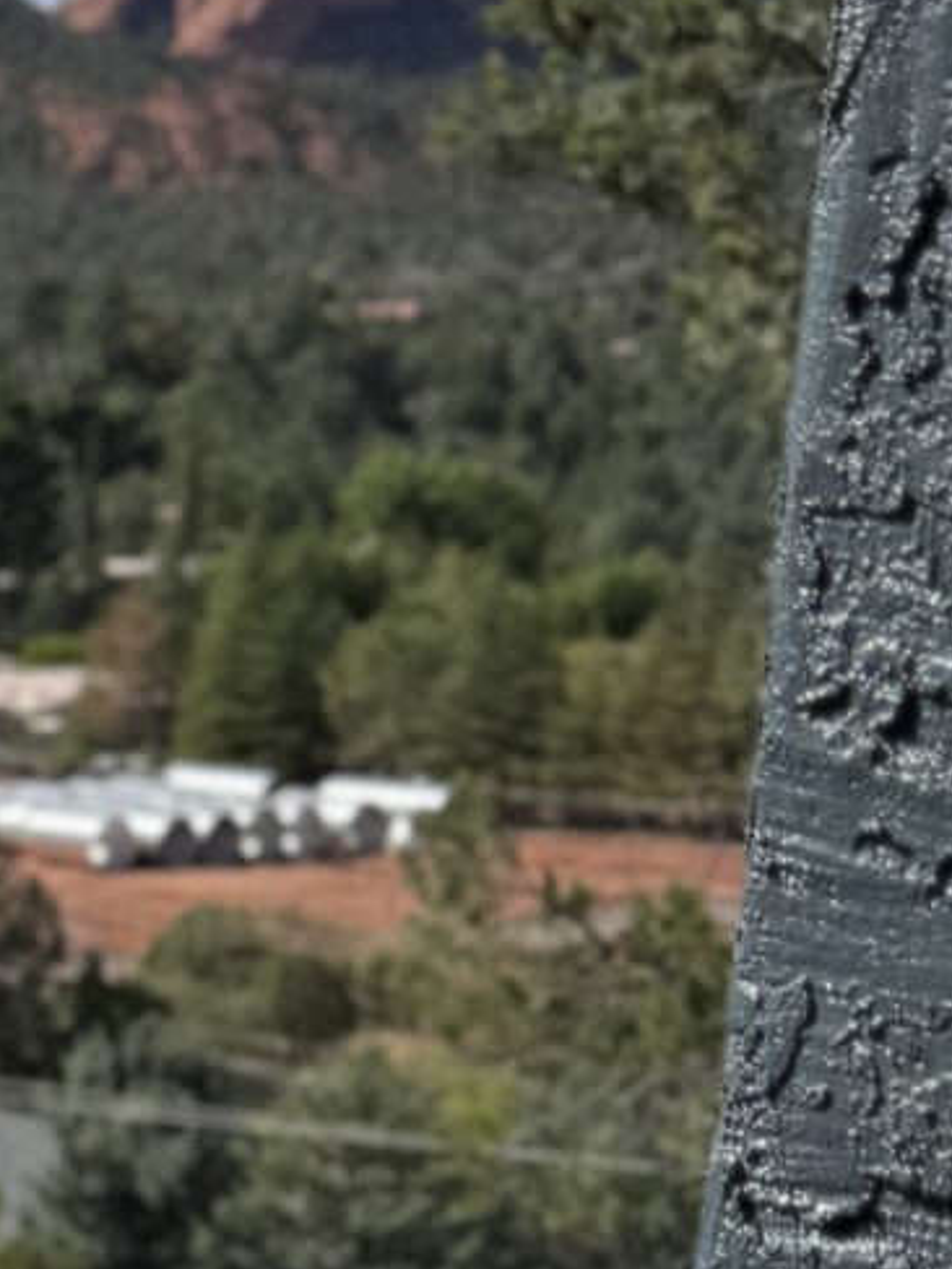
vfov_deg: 15.3
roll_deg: -0.8
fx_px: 4620
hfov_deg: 10.2
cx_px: -1316
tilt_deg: -12.6
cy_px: 1378
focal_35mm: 126
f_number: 1.78
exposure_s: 1/4167
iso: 80
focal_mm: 6.76
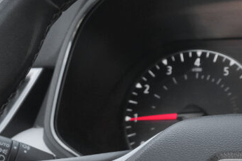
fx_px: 1358
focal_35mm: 202
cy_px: 222
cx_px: 199
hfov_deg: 10.2
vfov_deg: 6.7
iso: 2000
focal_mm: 45
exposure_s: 1/80
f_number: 9
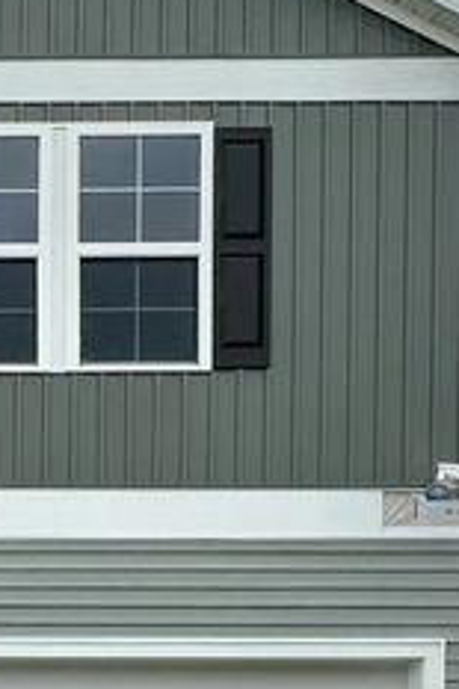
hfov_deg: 18.2
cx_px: -278
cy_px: 621
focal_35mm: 64
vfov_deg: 30.1
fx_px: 1226
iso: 40
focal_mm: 2.22
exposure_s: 1/903
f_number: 2.2
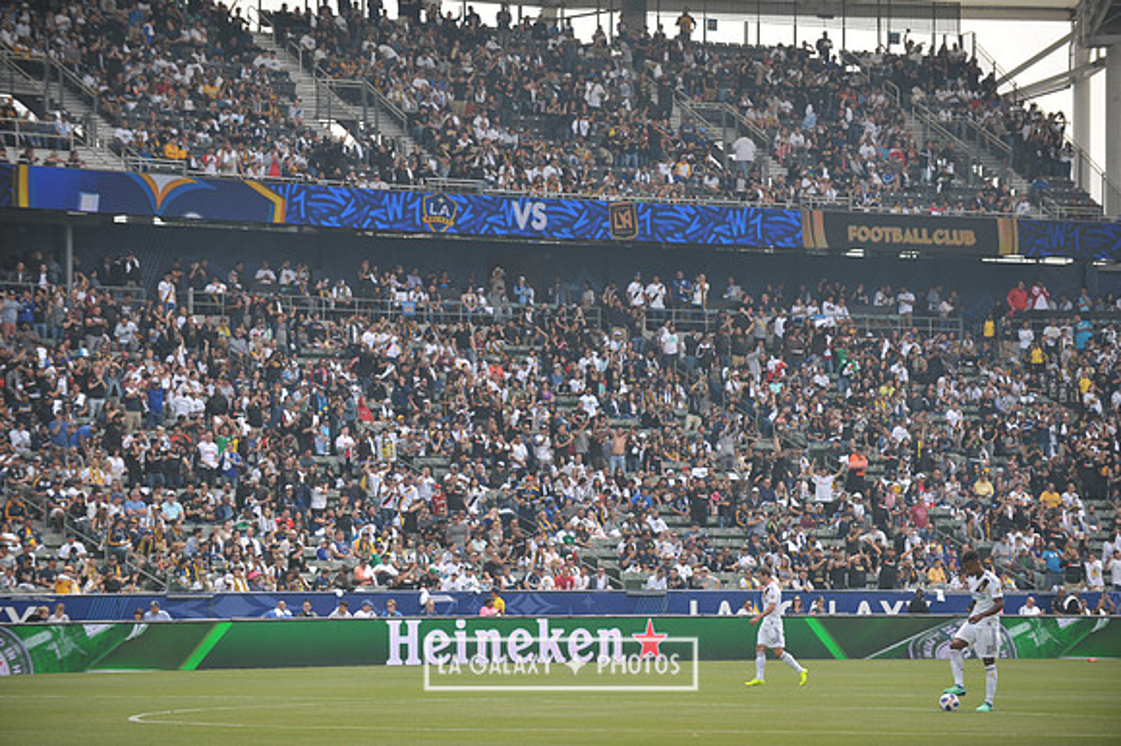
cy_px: 373
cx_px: 560
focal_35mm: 140
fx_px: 4357
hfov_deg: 14.7
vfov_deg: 9.8
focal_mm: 140
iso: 320
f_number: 3.5
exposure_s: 1/2500
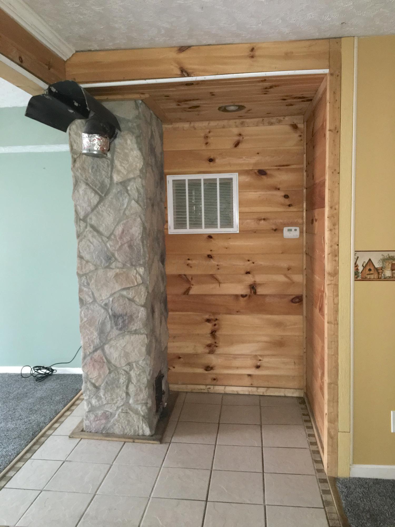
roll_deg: +1.4
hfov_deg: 48.2
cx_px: 198
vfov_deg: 61.7
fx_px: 441
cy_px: 264
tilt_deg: -6.3
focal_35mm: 29
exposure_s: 1/16
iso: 160
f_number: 2.2
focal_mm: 4.15
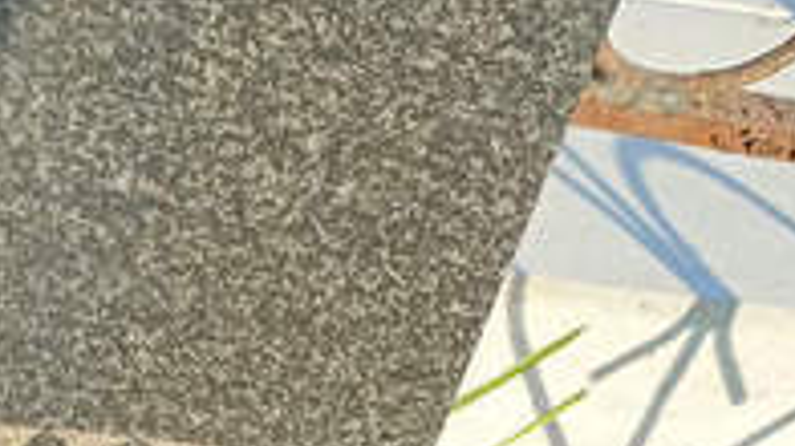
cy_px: 941
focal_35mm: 111
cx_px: -329
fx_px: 2339
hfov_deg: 17.7
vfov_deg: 10.0
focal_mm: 4.76
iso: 112
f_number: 1.69
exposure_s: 1/370
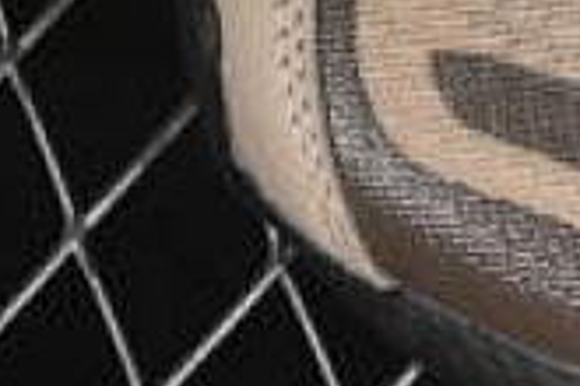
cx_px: 1578
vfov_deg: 2.8
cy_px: -456
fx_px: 7910
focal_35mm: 491
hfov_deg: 4.1
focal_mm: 50
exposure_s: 1/60
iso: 160
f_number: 6.3
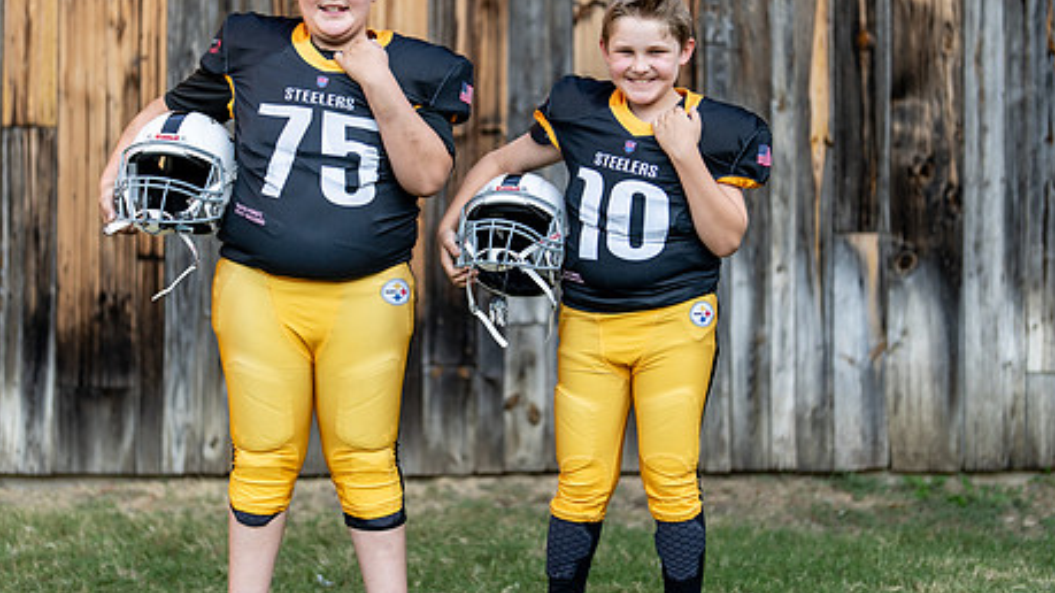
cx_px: 505
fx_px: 2266
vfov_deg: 14.9
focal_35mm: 81
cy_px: 249
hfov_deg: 26.2
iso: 100
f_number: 1.2
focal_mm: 50
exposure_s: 1/1600
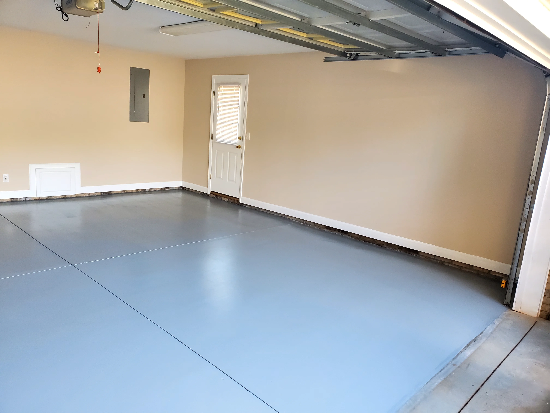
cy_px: 206
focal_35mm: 26
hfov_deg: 67.3
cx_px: 275
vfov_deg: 53.1
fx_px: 413
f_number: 2.4
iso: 200
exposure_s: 1/100
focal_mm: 4.3
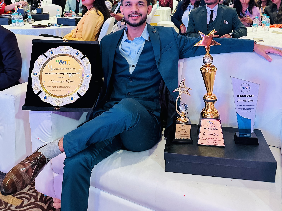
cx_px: 142
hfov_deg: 55.4
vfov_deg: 40.6
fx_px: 269
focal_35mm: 33
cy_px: 33
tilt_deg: -8.5
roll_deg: -0.1
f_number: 1.78
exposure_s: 1/50
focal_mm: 6.86
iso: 500
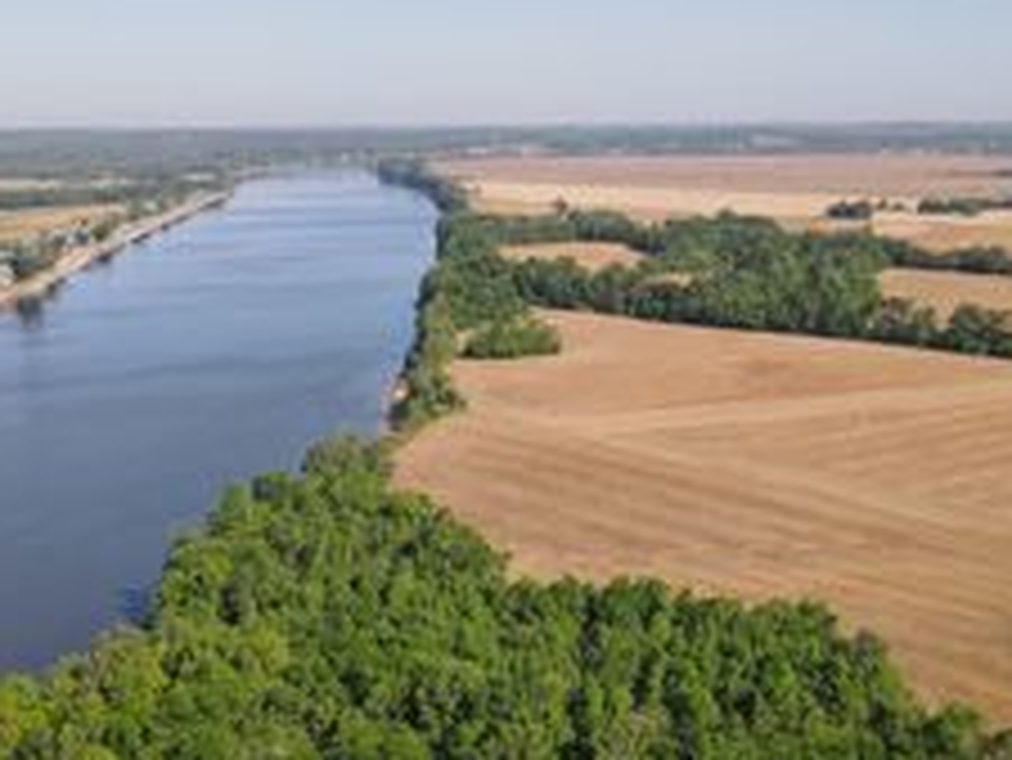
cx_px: 627
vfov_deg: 31.4
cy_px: 479
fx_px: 1346
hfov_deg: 41.0
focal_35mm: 46
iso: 100
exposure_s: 1/40
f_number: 2.8
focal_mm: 4.5
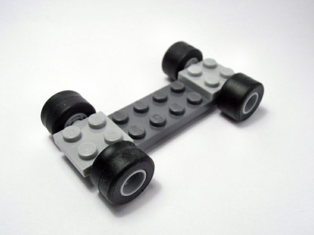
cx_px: 157
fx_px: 336
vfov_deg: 38.7
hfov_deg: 50.1
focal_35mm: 37
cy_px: 118
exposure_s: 1/100
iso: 80
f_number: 3.9
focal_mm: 6.61
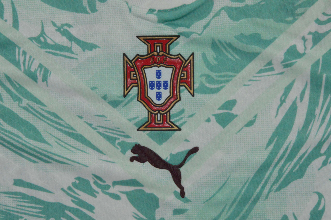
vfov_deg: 12.2
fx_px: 1033
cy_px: 110
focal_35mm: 112
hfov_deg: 18.2
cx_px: 166
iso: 6400
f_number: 36
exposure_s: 1/200
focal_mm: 75
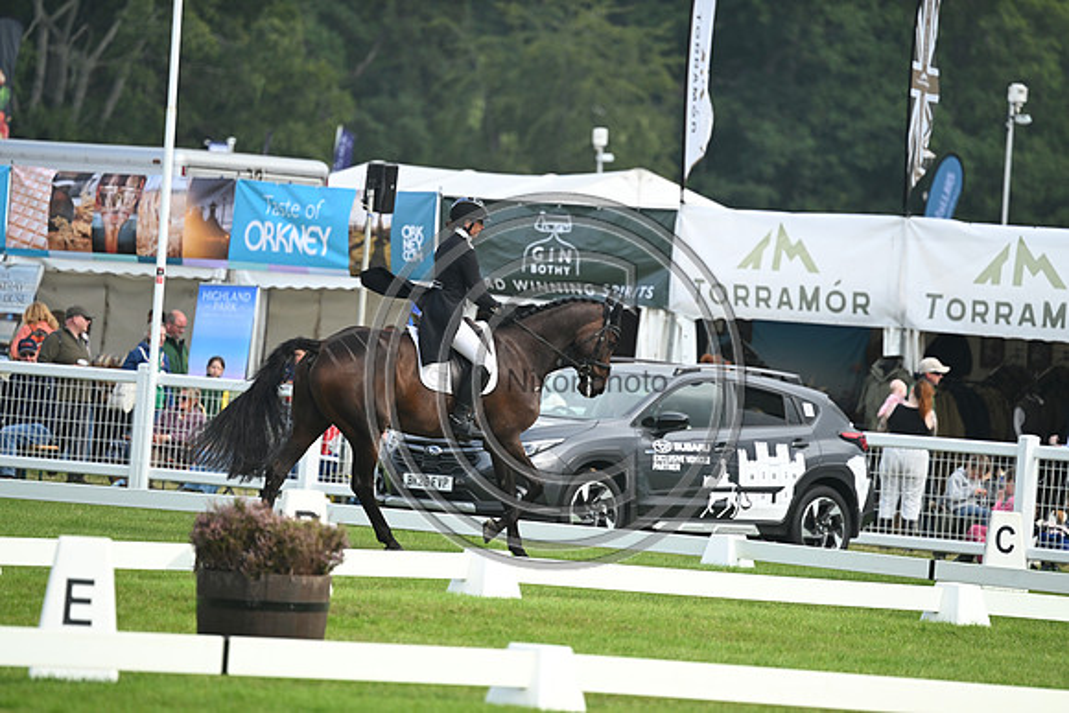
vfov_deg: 3.4
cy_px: 356
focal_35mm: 400
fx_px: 11880
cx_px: 534
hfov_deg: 5.2
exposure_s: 1/1250
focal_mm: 400
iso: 800
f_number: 5.6
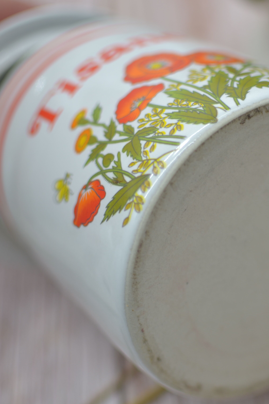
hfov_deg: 16.8
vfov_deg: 25.4
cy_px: 200
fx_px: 894
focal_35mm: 80
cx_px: 261
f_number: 1.8
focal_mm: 35
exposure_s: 1/500
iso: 100
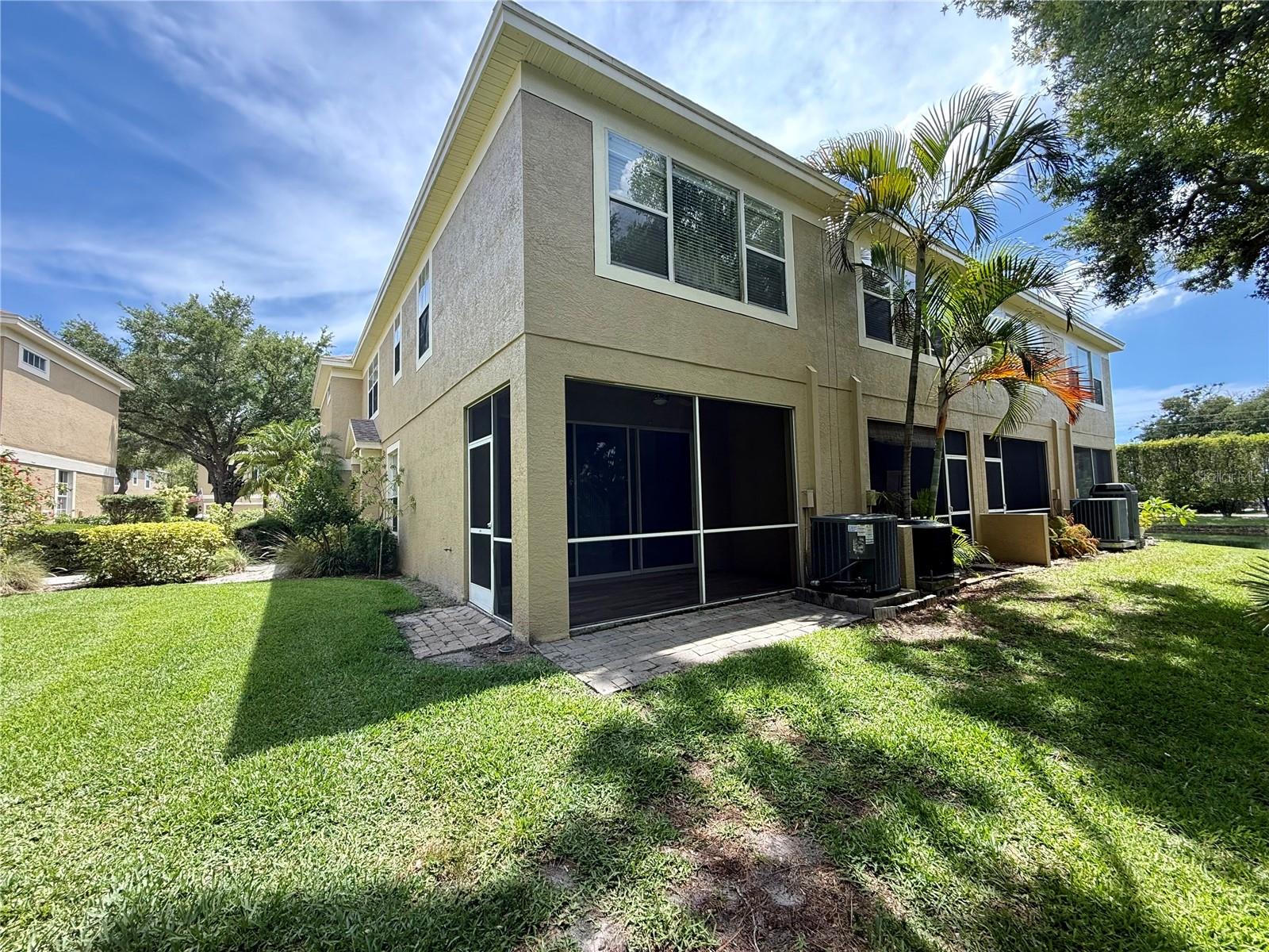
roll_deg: +1.9
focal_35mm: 14
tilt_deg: +4.4
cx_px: 634
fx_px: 513
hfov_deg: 102.1
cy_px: 476
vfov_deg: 85.7
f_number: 2.2
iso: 50
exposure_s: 1/313
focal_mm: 2.22
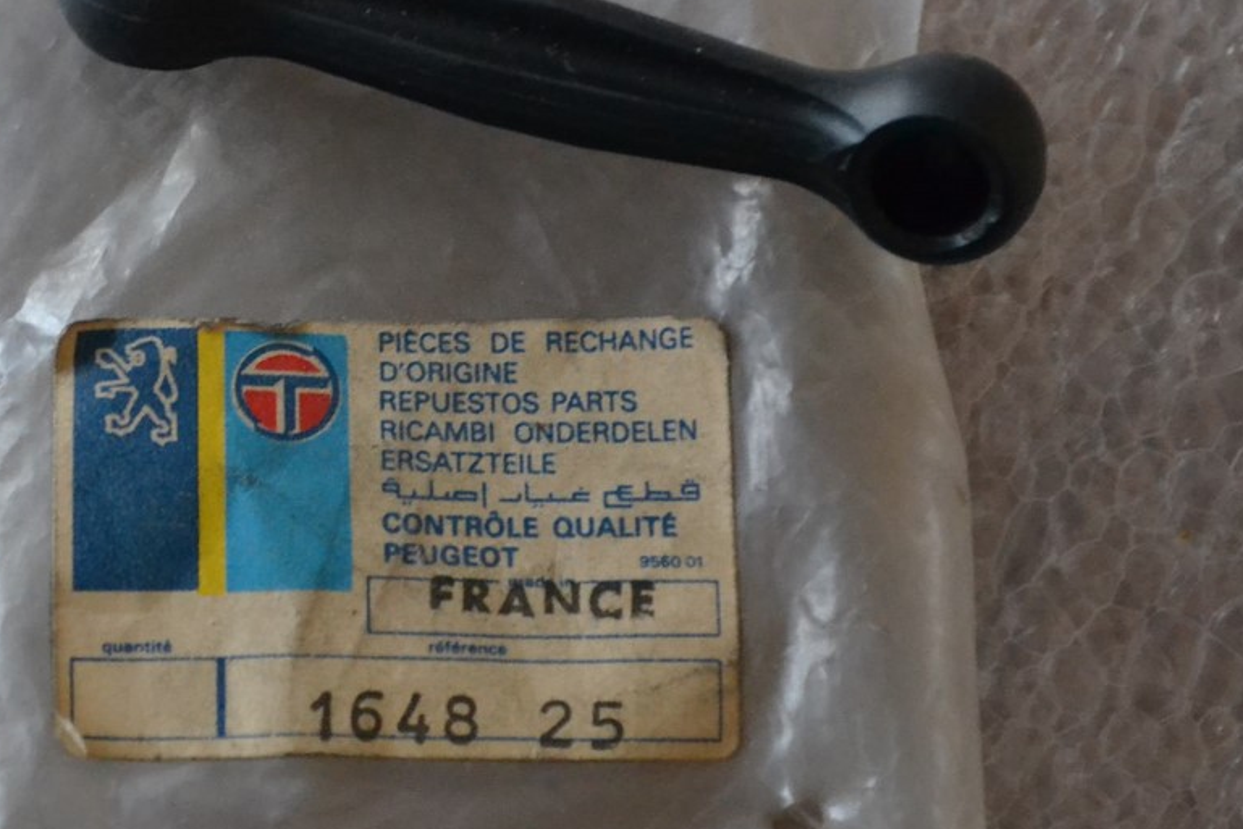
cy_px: 275
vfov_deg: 9.5
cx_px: 427
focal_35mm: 145
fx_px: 5003
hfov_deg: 14.1
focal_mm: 55
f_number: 5.6
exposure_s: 1/20
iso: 3200
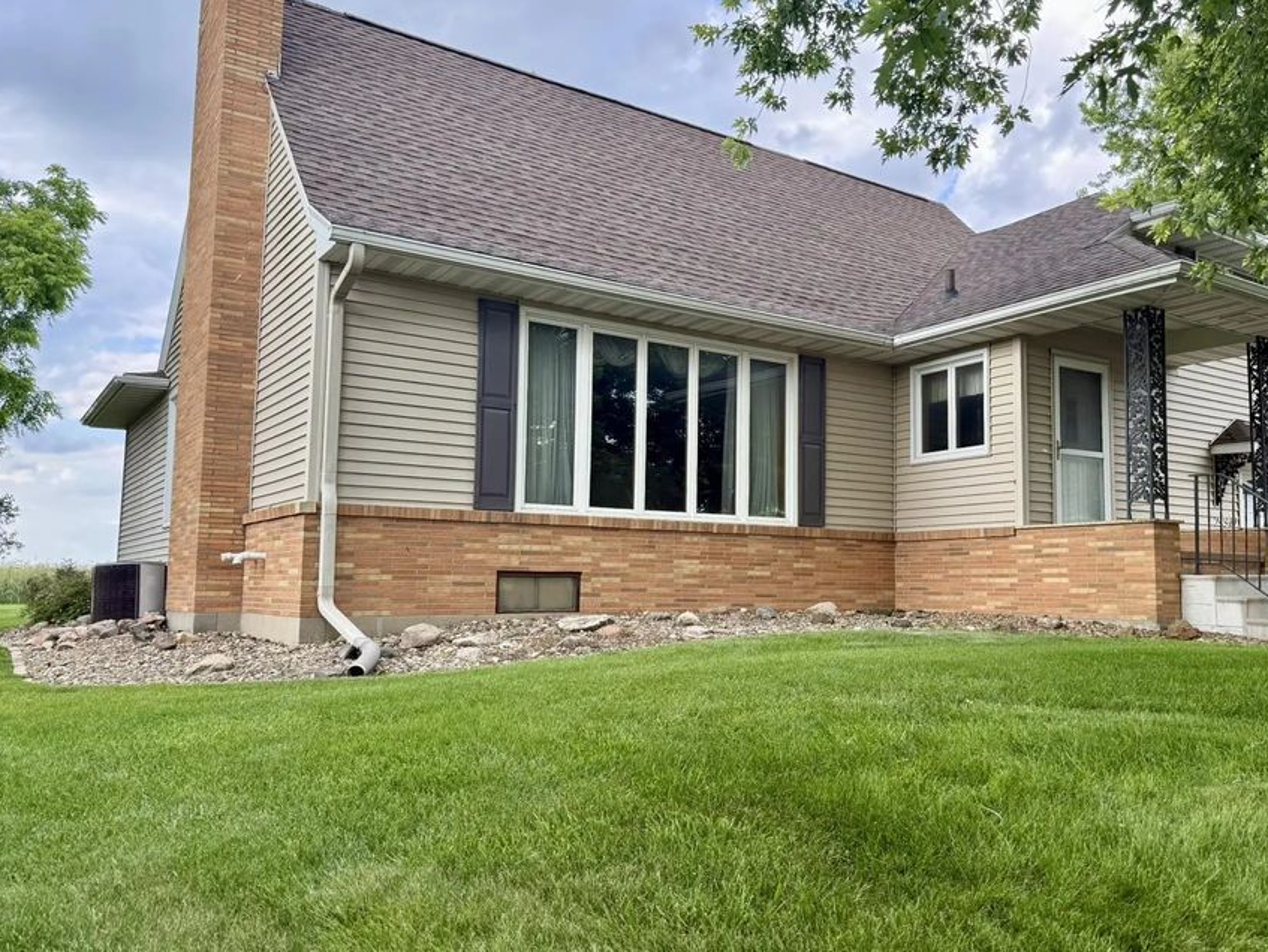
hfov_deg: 61.3
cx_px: 734
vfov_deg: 48.3
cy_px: 475
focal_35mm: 29
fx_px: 1063
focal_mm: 6.76
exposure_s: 1/476
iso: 100
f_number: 1.78
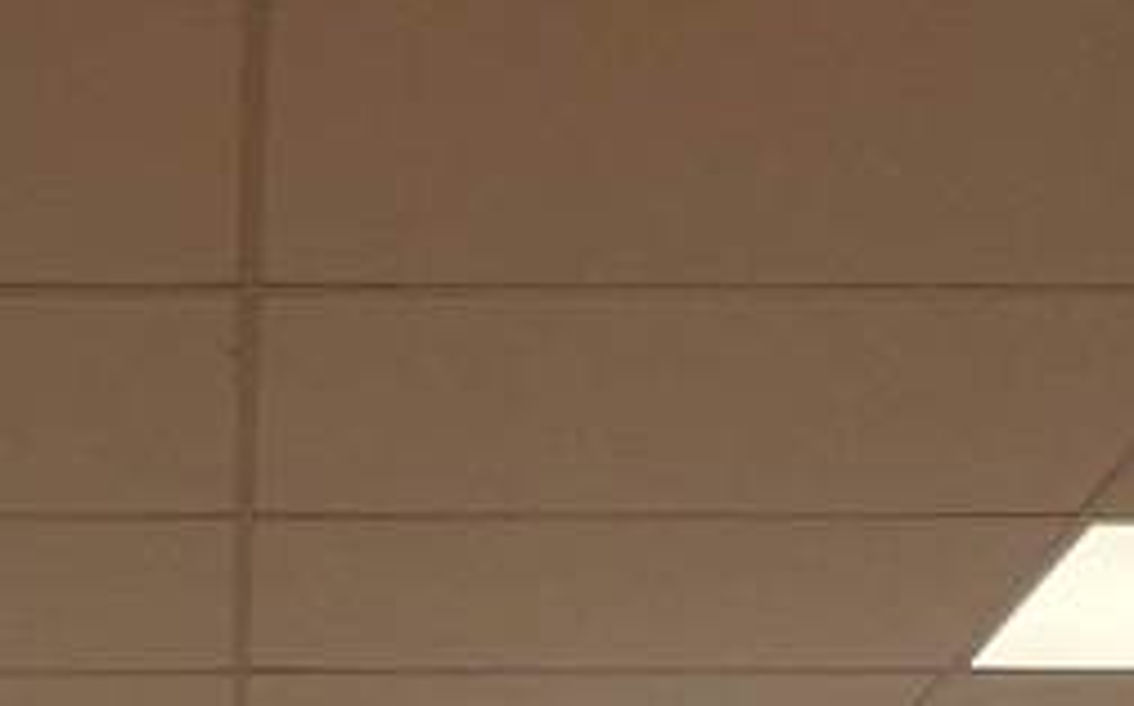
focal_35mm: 70
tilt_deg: -2.6
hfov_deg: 28.8
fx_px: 2161
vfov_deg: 14.0
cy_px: 1614
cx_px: 252
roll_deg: +0.7
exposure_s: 1/399
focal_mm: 1.57
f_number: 1.8
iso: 32
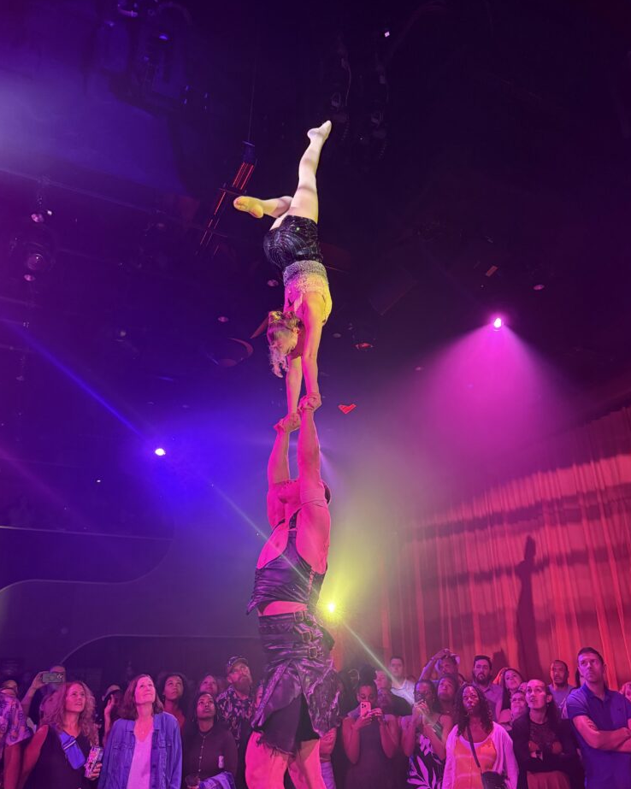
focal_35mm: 26
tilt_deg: +21.9
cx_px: 310
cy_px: 421
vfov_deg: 66.0
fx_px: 607
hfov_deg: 54.9
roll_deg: -0.1
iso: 800
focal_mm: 6.76
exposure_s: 1/47
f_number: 1.78
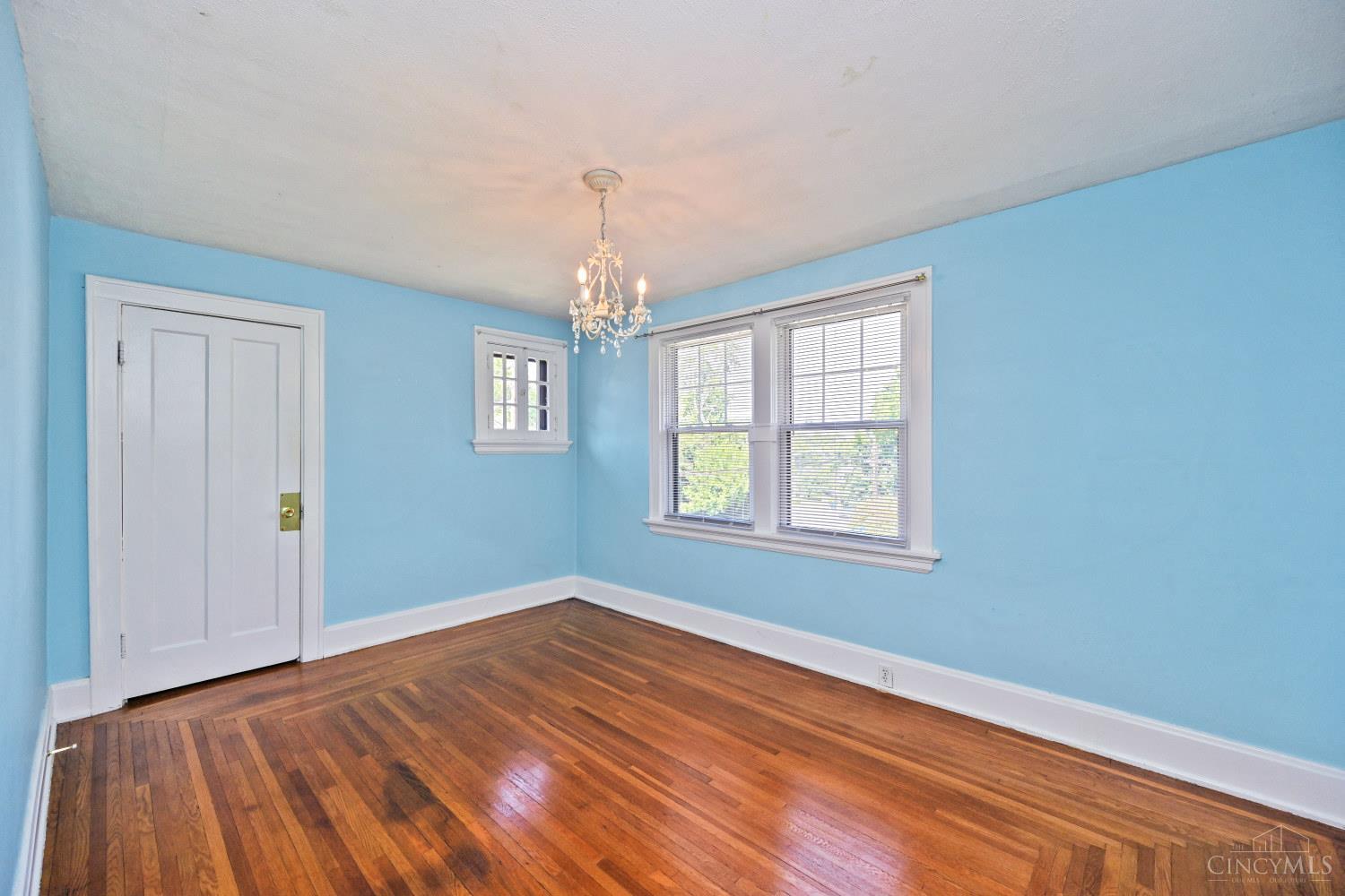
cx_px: 672
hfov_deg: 104.3
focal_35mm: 14
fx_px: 523
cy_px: 448
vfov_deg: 81.2
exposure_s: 1/100
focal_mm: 14
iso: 200
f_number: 5.6
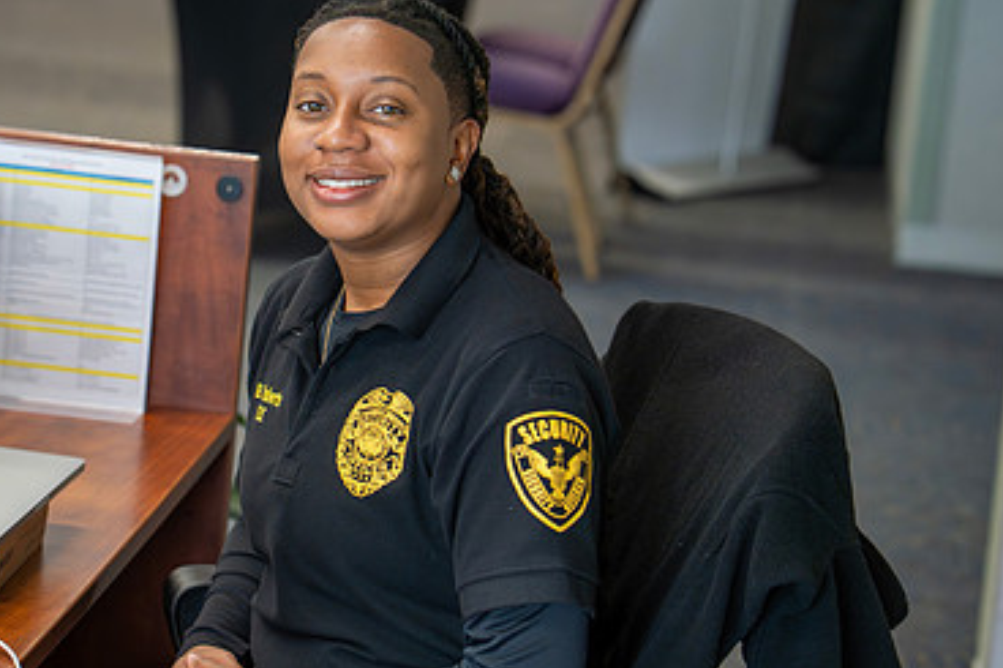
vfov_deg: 10.2
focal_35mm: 134
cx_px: 338
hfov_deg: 15.3
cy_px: 263
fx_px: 3732
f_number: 3.5
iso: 1000
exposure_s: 1/160
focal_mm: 85
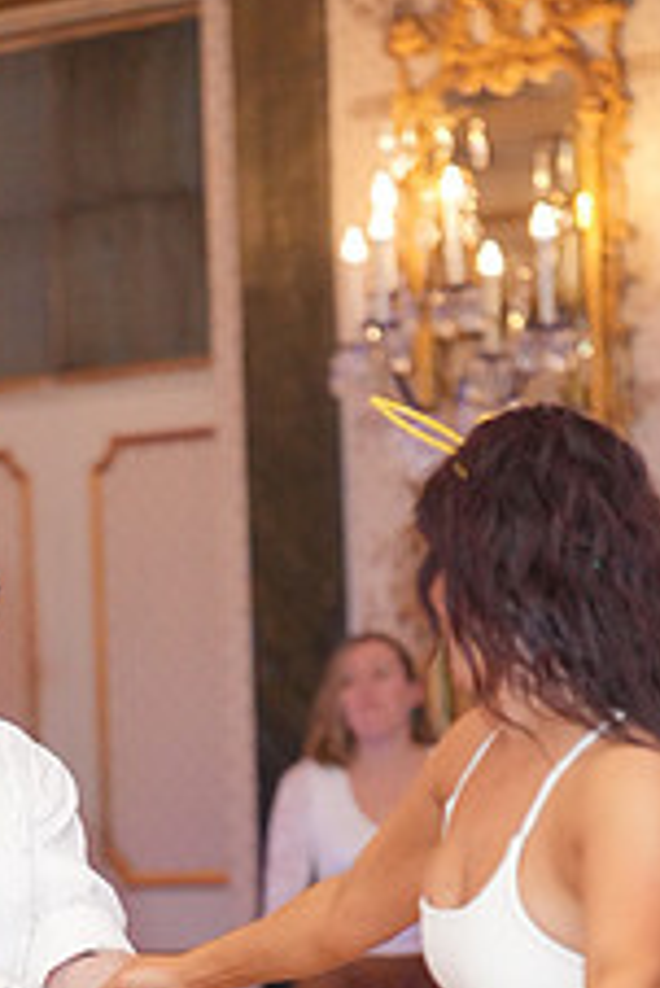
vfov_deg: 10.9
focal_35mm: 185
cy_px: 1207
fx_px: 5079
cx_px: 186
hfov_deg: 7.4
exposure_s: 1/250
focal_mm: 72
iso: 6400
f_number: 2
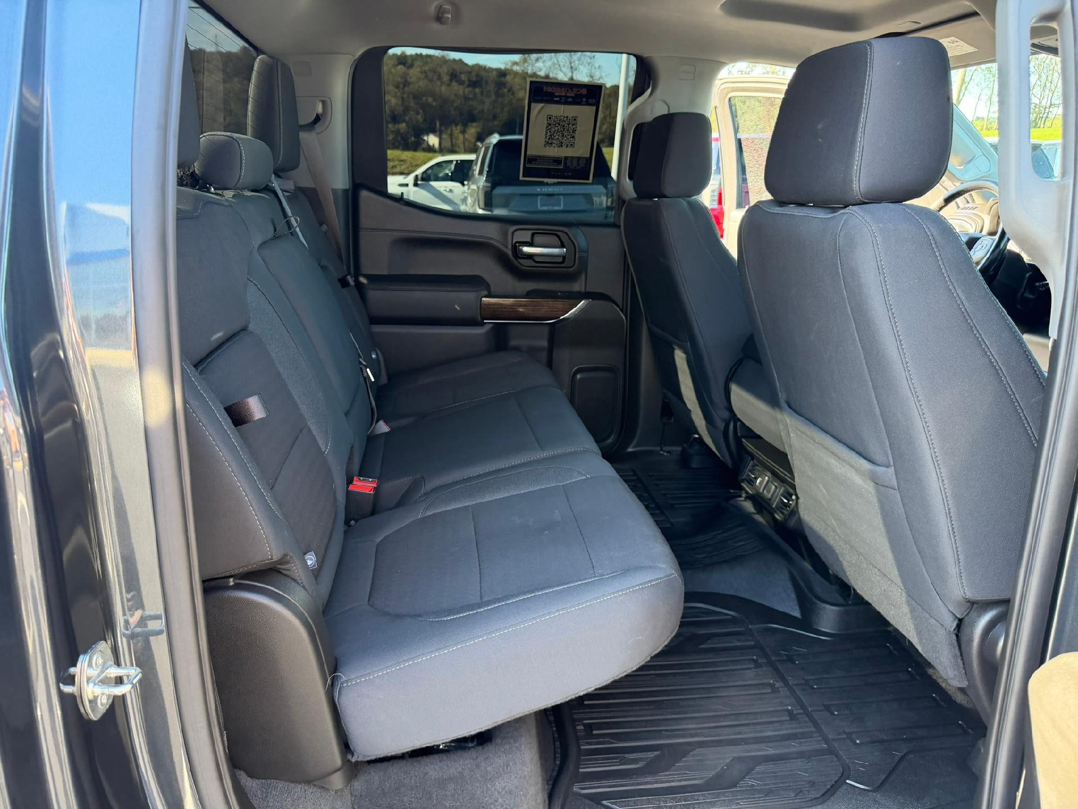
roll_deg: -2.9
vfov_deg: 56.8
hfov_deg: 71.6
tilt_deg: -20.5
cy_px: 404
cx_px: 539
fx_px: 747
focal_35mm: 24
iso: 200
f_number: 1.78
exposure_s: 1/90
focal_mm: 6.76
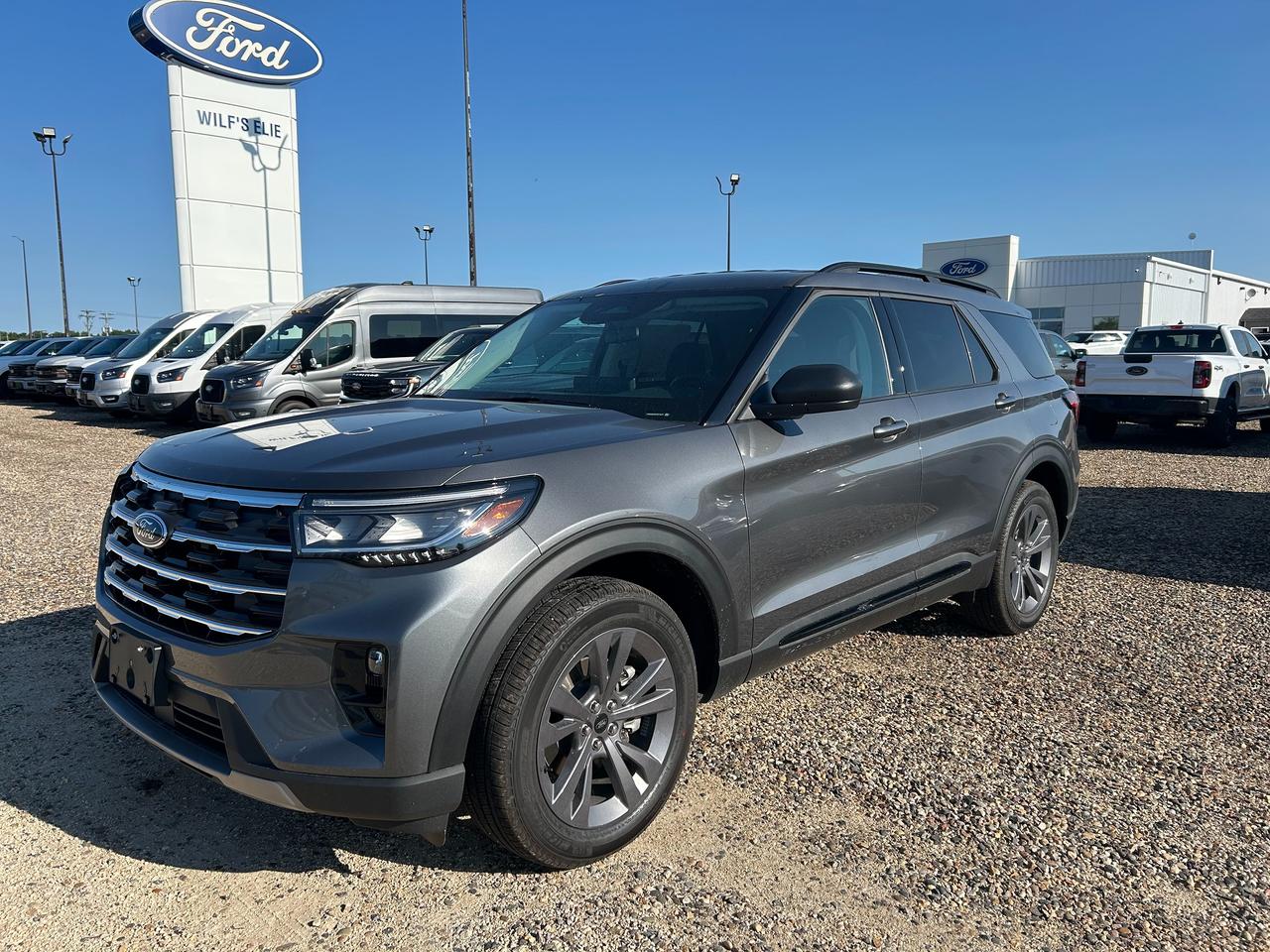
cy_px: 476
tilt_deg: -4.8
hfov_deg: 67.3
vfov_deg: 53.1
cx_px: 635
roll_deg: +1.2
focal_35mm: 26
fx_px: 954
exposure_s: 1/3356
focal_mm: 5.7
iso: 50
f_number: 1.5
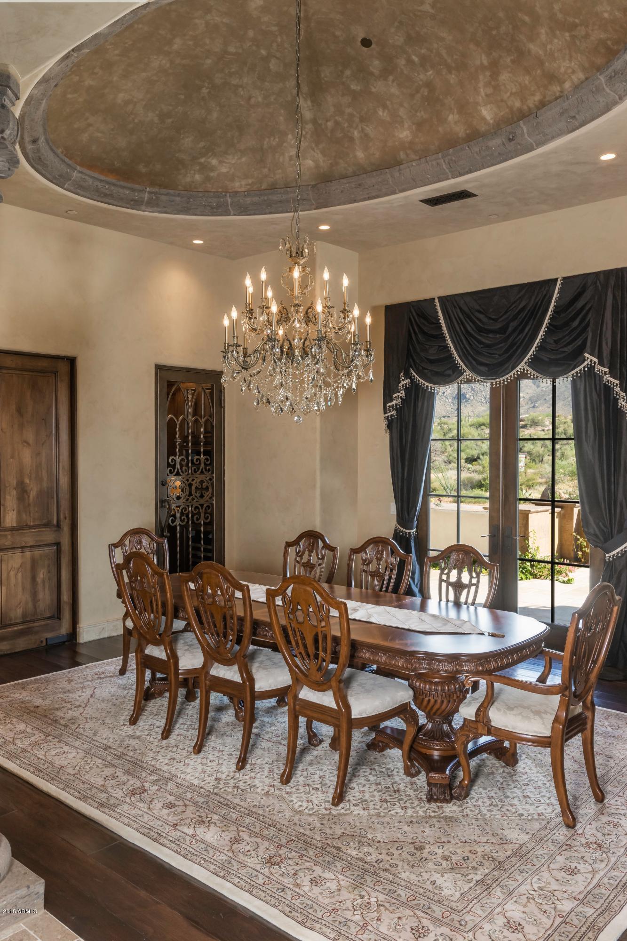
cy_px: 470
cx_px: 314
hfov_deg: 46.4
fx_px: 732
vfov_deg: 65.5
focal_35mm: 28
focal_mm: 28
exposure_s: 1/45
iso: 1000
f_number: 8
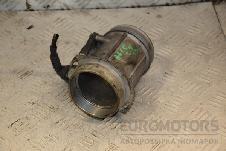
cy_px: 76
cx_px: 113
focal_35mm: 105
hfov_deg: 19.5
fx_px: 659
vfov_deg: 13.0
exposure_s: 1/200
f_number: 5.6
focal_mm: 70
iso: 800
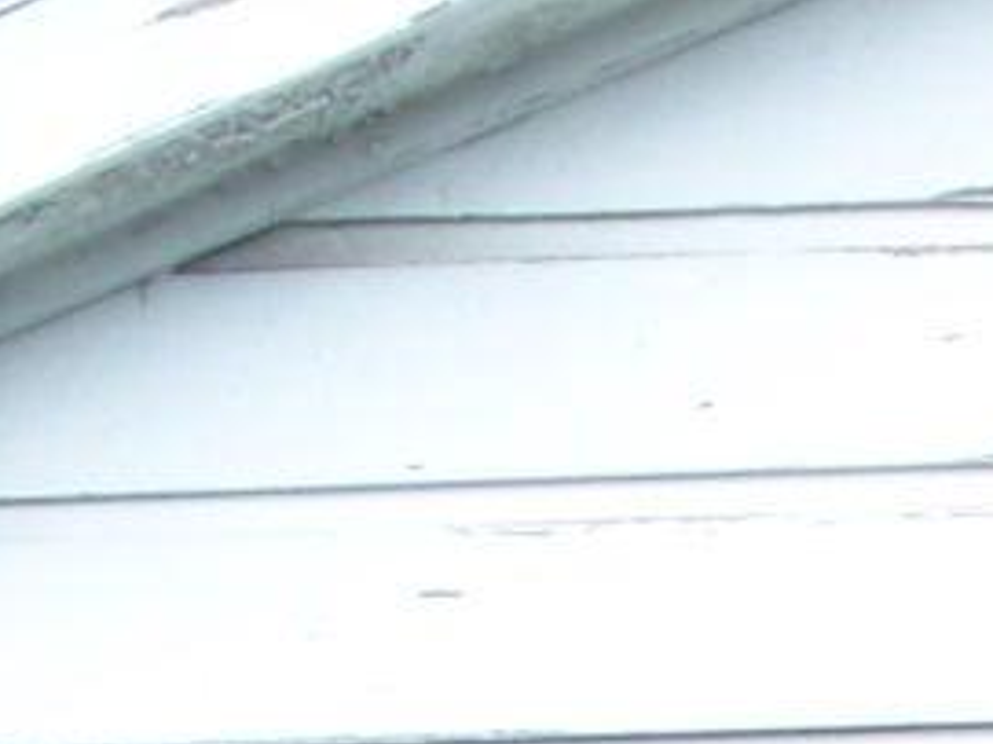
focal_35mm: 272
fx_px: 7799
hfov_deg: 7.0
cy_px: 2811
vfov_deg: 5.0
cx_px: 2155
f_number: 2.8
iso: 80
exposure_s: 1/500
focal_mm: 7.54
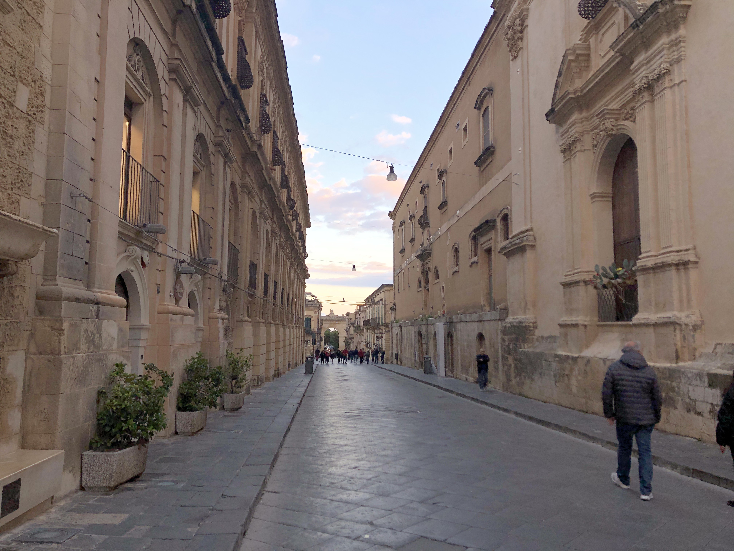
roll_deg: +0.2
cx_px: 367
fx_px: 594
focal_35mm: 28
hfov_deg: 63.4
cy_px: 276
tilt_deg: +5.5
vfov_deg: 49.7
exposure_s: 1/313
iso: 20
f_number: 1.8
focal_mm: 4
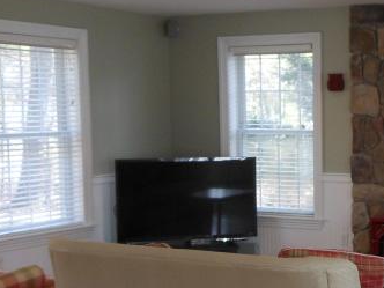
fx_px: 854
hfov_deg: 24.6
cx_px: 346
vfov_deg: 19.1
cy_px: 178
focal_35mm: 77
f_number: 3.2
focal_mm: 4.5
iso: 125
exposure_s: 1/30
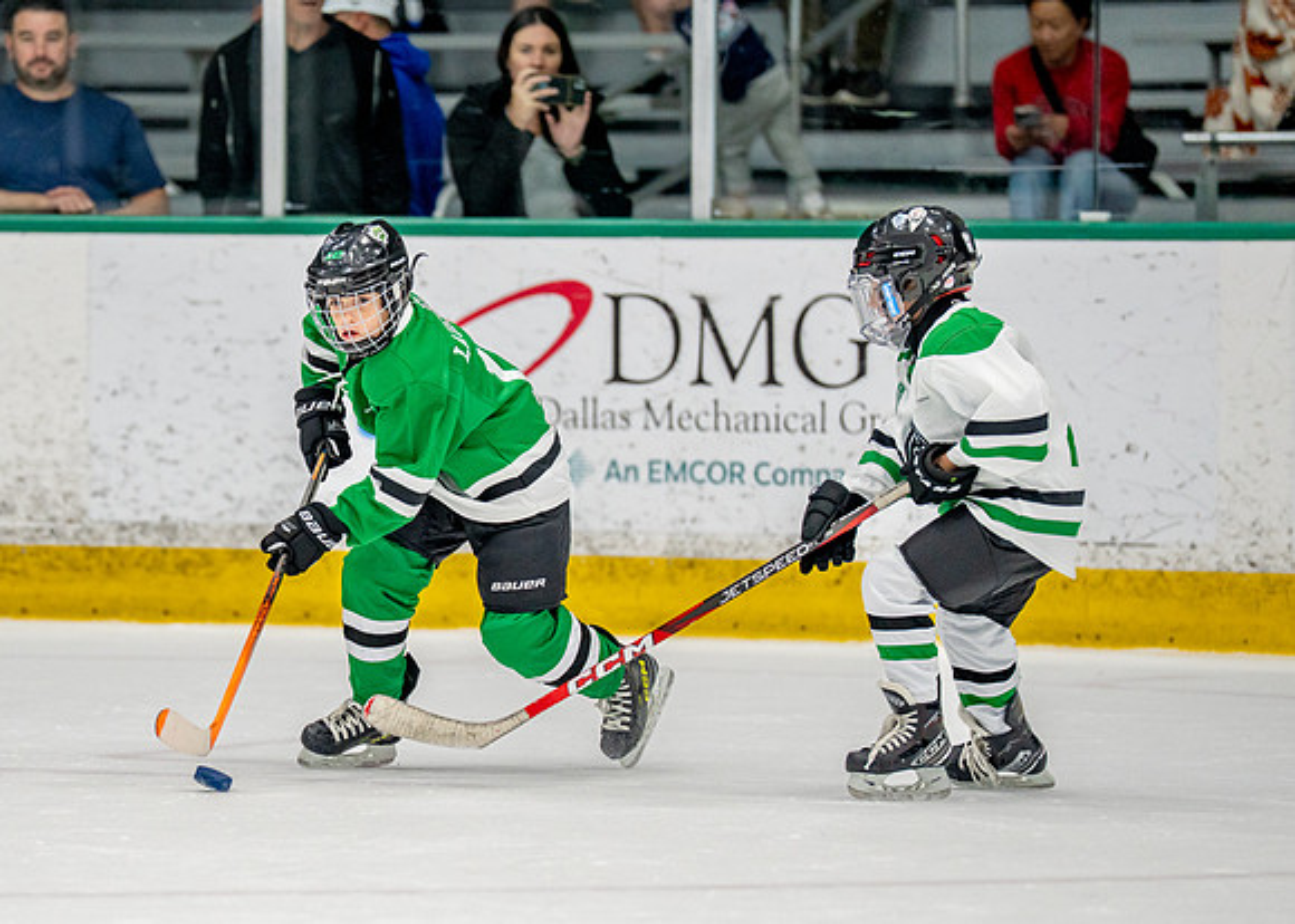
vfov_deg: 4.5
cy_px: 501
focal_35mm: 317
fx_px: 11670
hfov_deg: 6.3
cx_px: 351
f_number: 2.8
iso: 800
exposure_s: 1/1250
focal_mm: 200
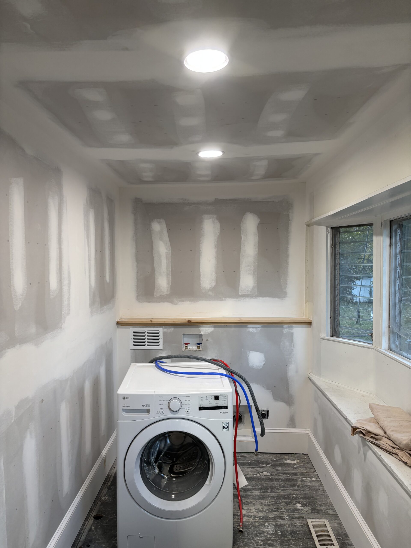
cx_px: 206
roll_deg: +0.3
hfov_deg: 53.1
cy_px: 274
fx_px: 412
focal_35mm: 26
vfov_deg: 67.3
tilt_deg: -2.2
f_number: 1.6
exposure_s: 1/60
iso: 80
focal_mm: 5.96
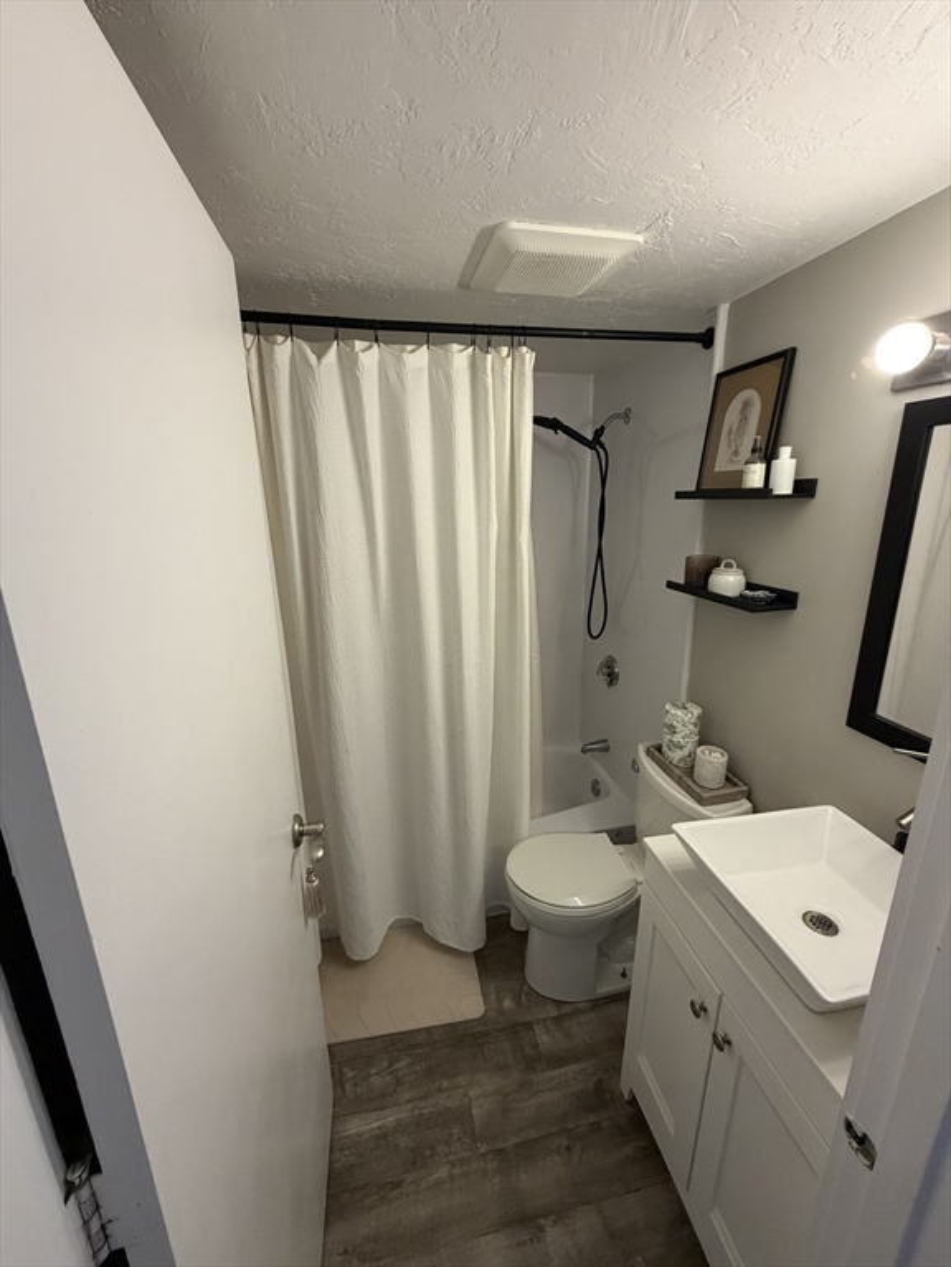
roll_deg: +0.6
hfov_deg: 85.7
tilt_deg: -14.4
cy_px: 634
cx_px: 476
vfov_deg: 102.1
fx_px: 513
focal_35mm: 14
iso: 400
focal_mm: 2.22
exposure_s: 1/57
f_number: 2.2
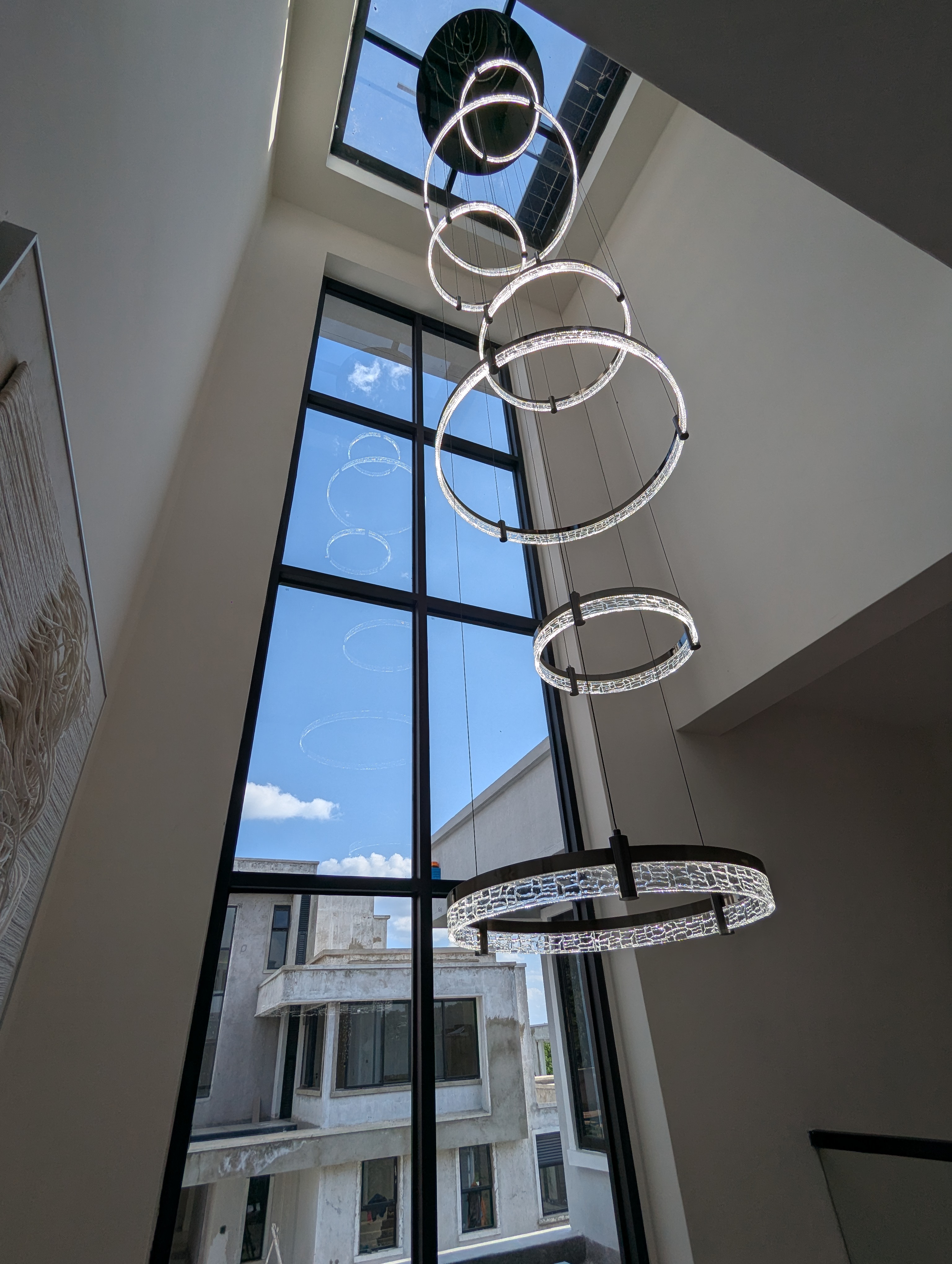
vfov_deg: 94.4
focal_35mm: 16
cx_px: 476
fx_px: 585
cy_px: 632
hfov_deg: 78.2
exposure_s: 1/838
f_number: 2.2
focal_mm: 2.35
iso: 43
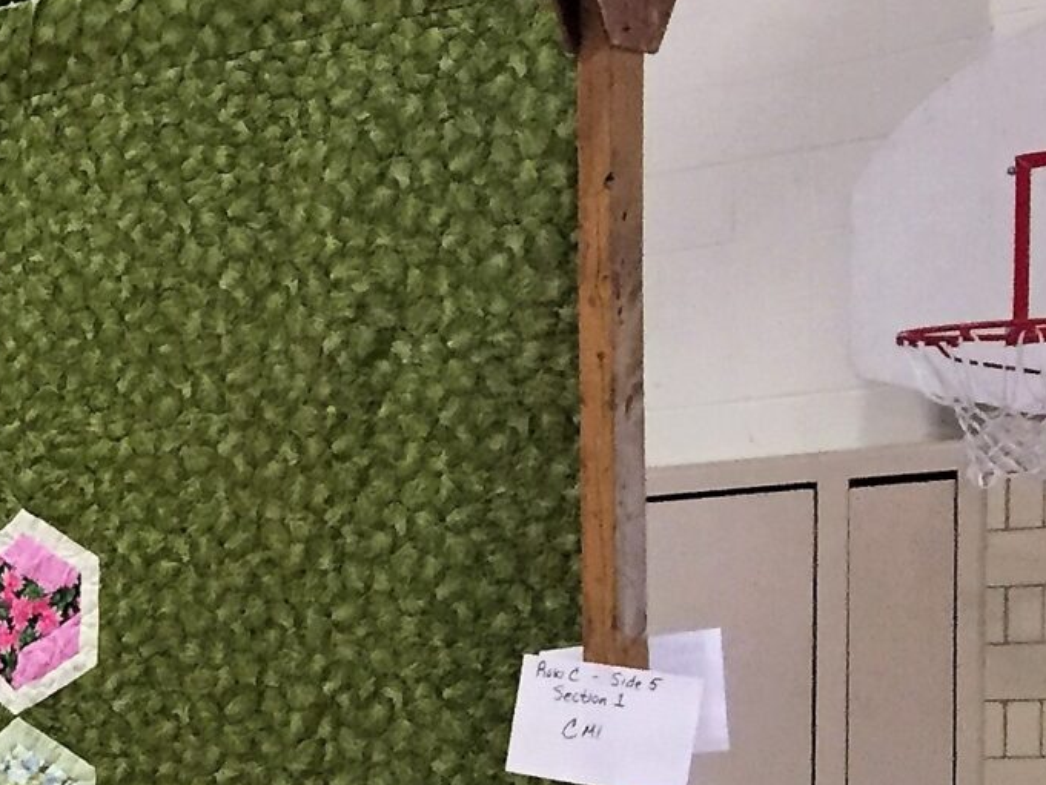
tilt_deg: -2.8
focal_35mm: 109
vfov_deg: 13.3
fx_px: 3294
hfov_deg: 15.4
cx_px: -877
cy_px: 922
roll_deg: +0.4
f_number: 2.2
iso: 160
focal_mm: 4.15
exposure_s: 1/30
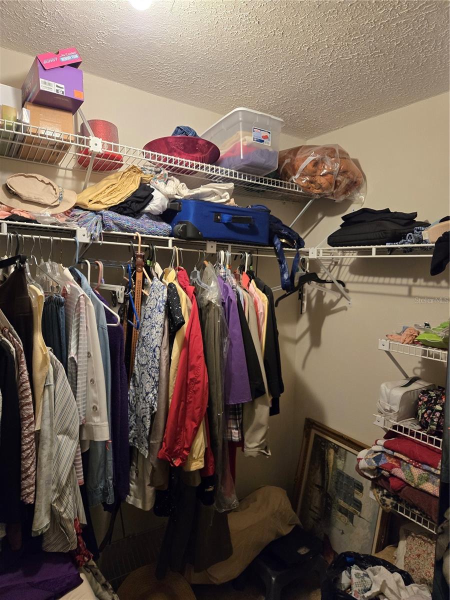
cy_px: 300
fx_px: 399
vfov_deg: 73.9
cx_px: 225
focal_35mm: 23
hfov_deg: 58.9
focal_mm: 5.4
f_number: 1.8
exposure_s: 1/120
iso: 640
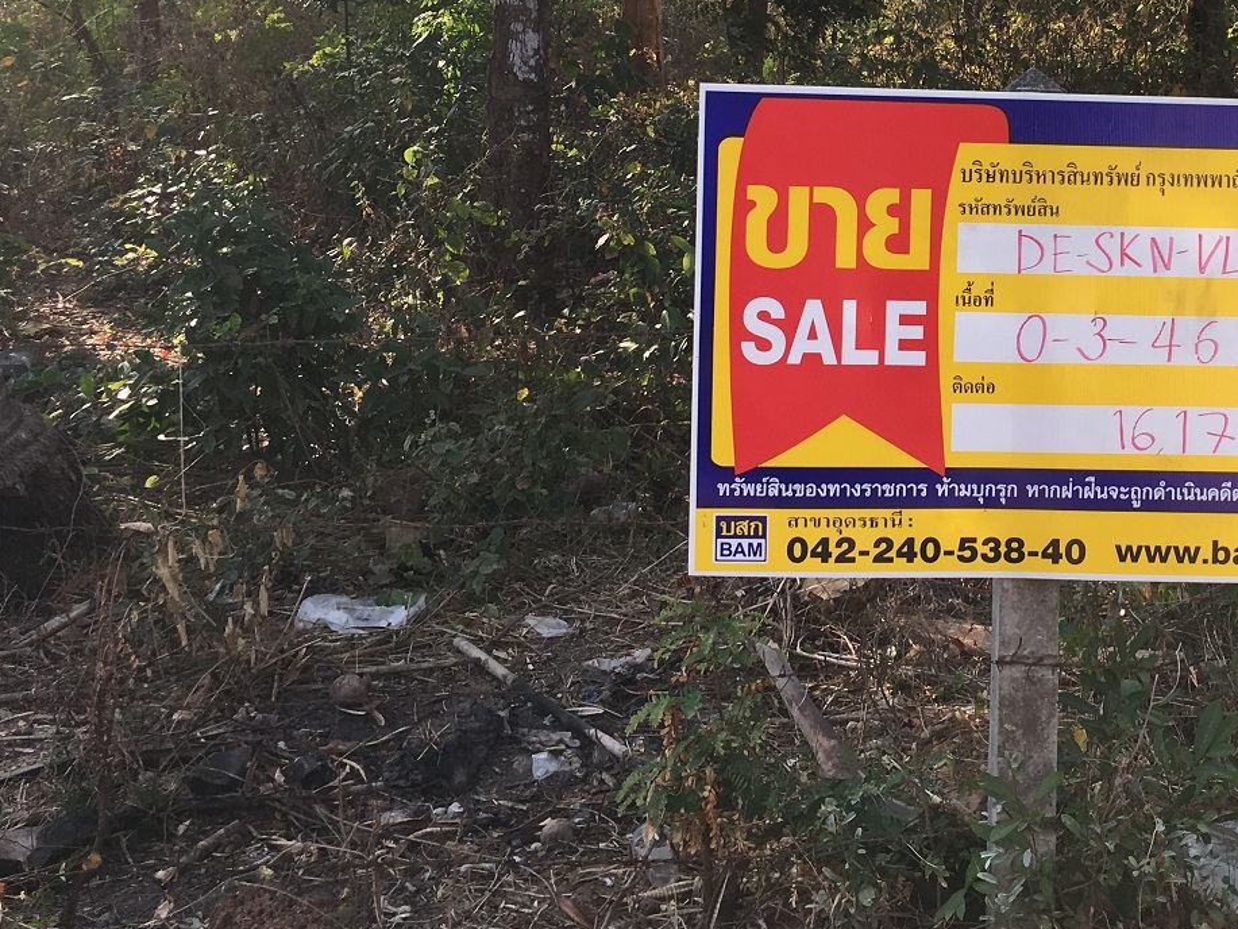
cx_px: 1044
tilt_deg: -4.5
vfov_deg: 27.8
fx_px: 1824
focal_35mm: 51
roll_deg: +0.3
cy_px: 154
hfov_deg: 35.9
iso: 25
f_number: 2.2
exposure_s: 1/358
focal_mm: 4.15
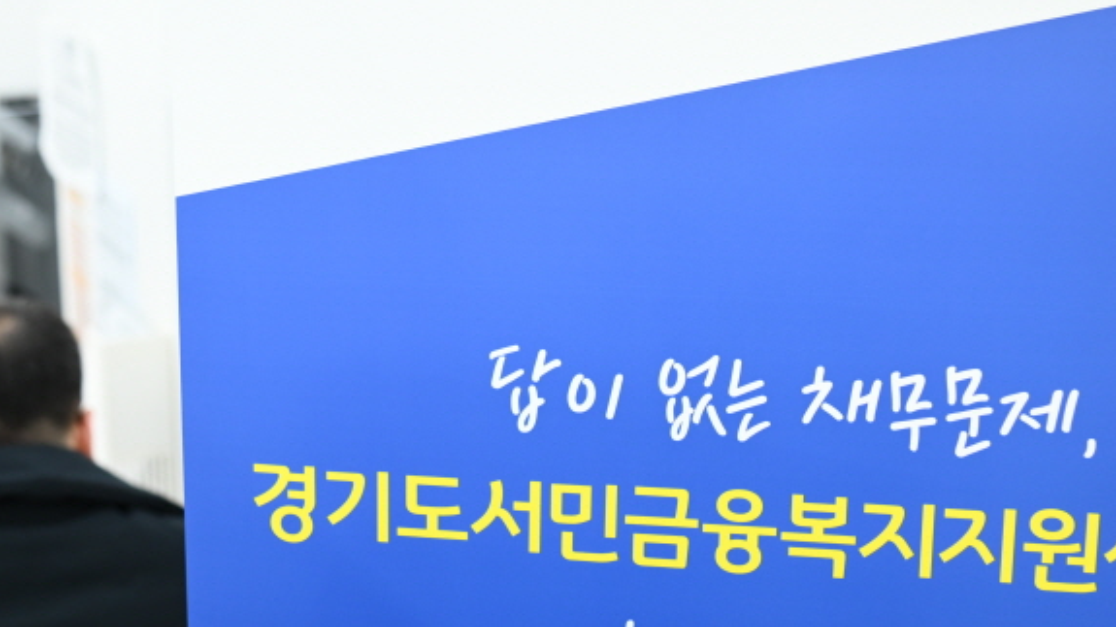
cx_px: 507
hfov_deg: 31.4
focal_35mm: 67
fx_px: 1982
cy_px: 260
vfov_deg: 18.0
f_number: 4
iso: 1250
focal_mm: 46
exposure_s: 1/320
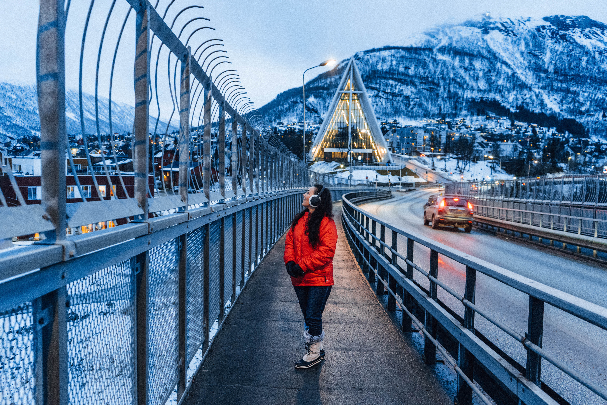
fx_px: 506
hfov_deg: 61.9
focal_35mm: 30
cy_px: 202
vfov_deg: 43.6
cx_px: 304
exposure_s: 1/80
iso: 4000
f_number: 3.5
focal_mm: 30
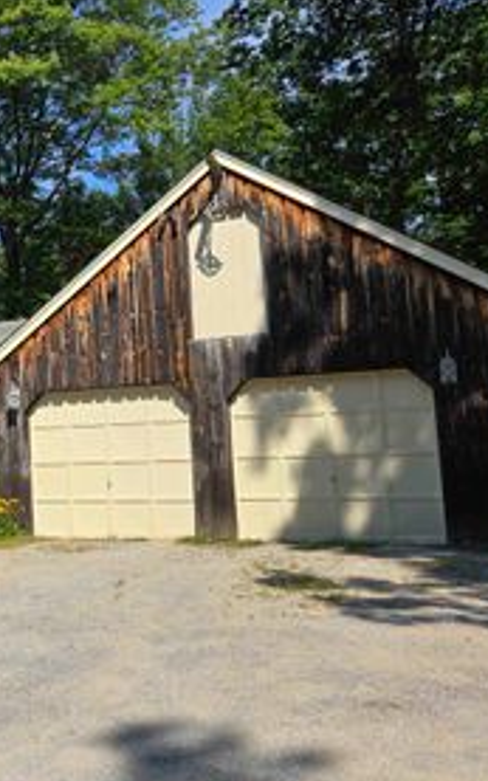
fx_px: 937
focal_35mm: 44
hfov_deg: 26.4
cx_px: -79
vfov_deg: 45.3
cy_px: 365
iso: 25
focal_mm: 5.4
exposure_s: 1/1899
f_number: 1.8
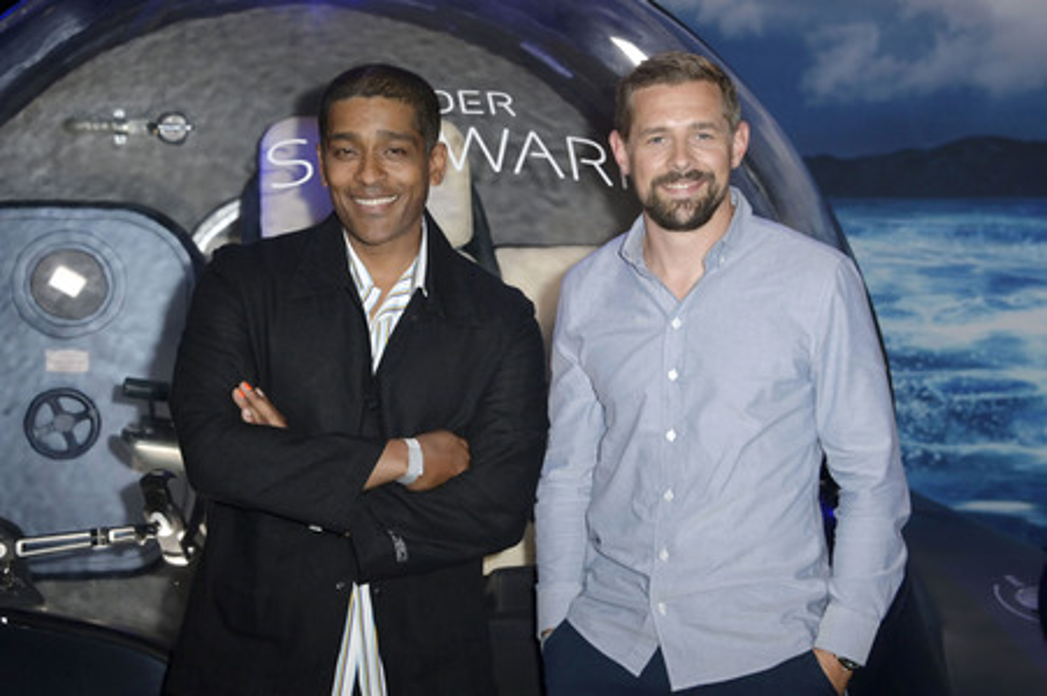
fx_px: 2034
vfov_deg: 19.4
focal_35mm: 70
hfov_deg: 28.9
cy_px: 348
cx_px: 524
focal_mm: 70
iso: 1000
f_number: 5.6
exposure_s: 1/200
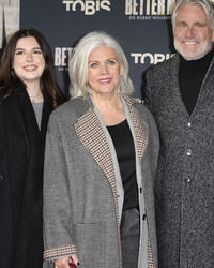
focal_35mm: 105
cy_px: 120
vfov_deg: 18.3
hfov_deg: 14.6
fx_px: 831
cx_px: 162
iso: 1000
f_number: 5.6
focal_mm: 62
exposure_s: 1/250
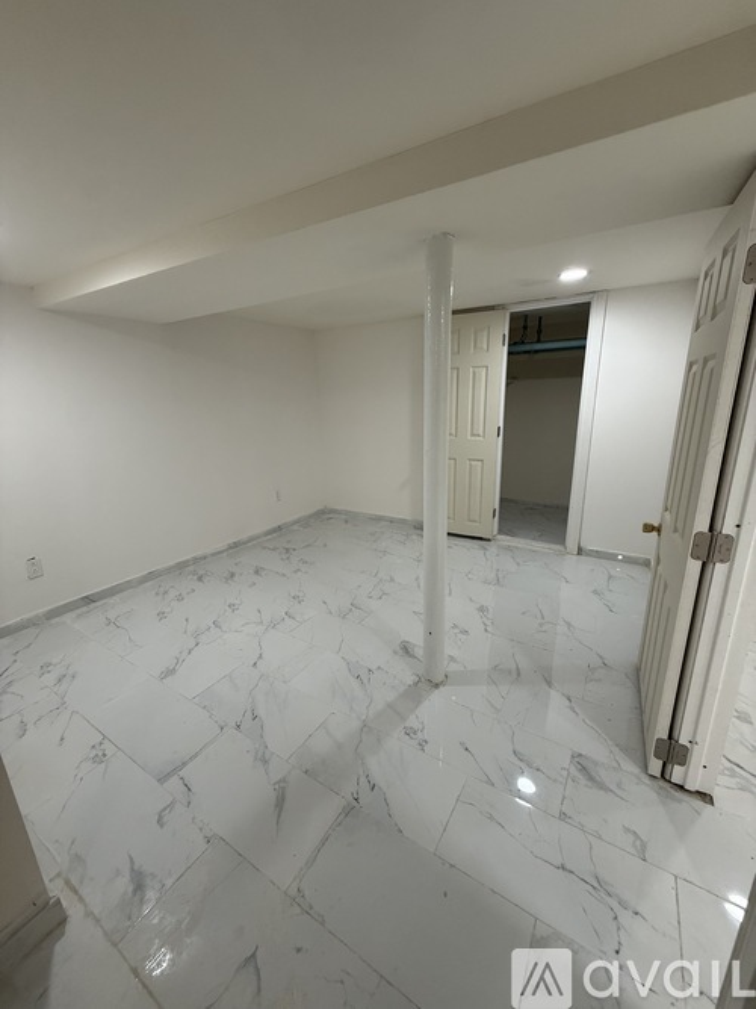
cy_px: 504
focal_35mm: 14
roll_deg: +0.8
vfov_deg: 102.1
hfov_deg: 85.7
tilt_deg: -13.9
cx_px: 378
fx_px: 408
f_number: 2.2
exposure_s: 1/120
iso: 200
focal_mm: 2.22
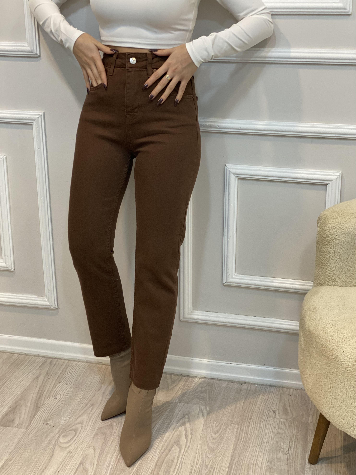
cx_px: 178
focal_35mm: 52
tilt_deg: -20.4
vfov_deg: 36.8
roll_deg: +0.7
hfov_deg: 28.0
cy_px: 238
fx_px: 713
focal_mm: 6
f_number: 2
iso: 125
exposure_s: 1/100
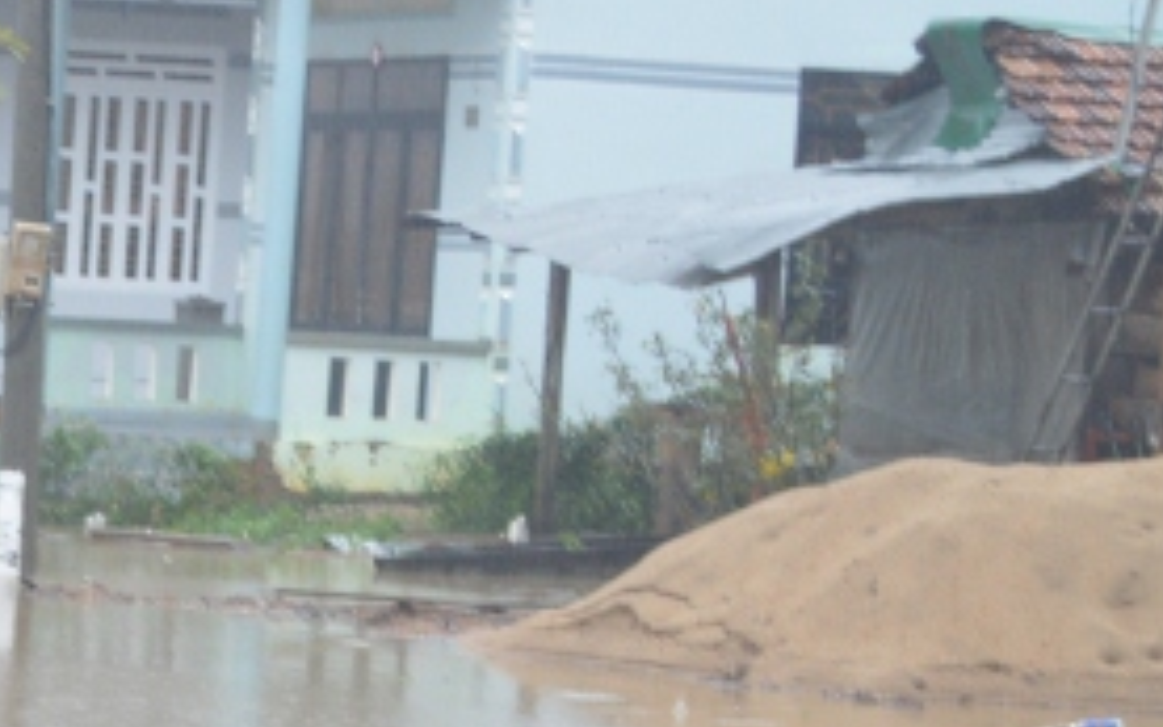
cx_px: -810
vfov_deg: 6.3
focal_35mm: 203
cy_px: 1284
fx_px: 6433
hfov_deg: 9.9
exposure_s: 1/125
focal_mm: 36
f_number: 5.6
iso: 180
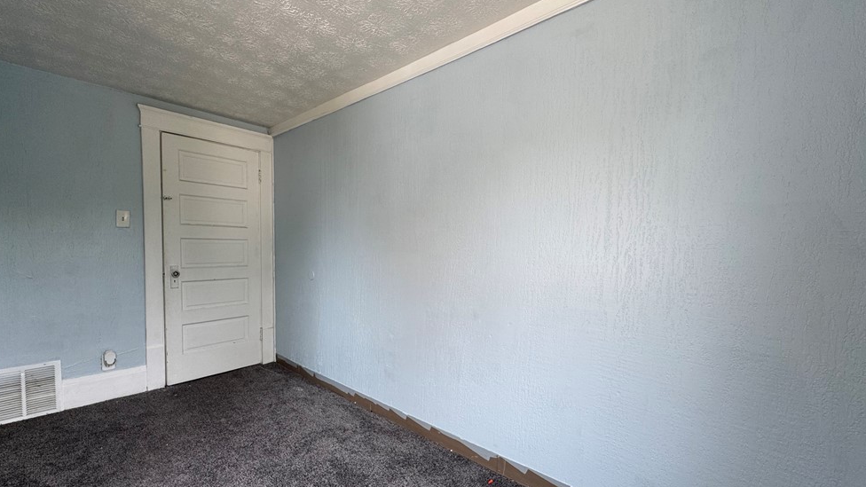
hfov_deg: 99.3
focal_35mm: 16
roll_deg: -0.9
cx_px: 415
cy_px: 264
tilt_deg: -3.3
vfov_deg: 67.0
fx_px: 367
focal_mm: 2.22
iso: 50
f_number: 2.2
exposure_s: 1/99
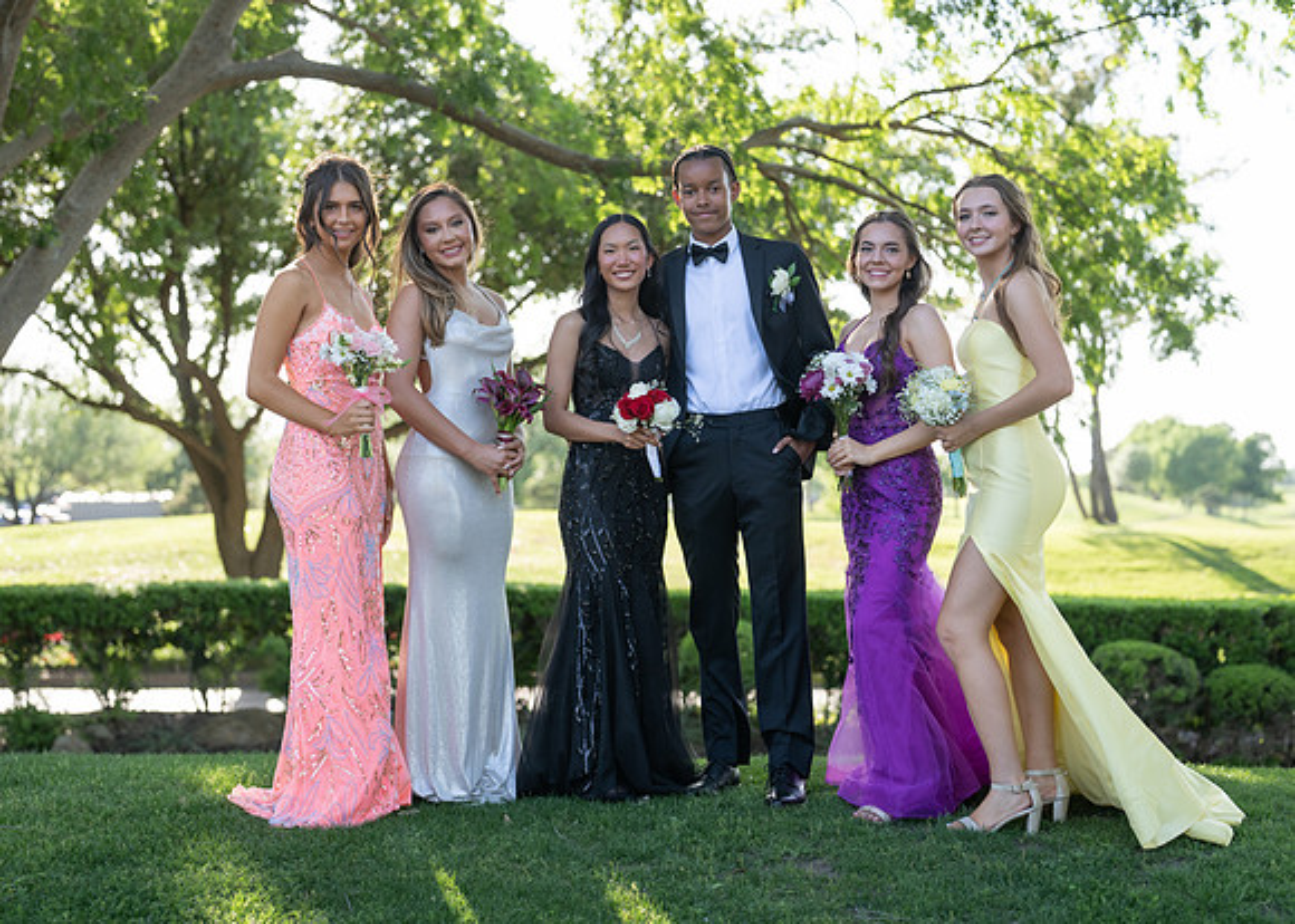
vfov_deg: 26.2
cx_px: 648
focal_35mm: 54
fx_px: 1982
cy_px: 462
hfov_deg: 36.2
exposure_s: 1/640
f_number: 2.2
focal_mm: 50
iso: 160
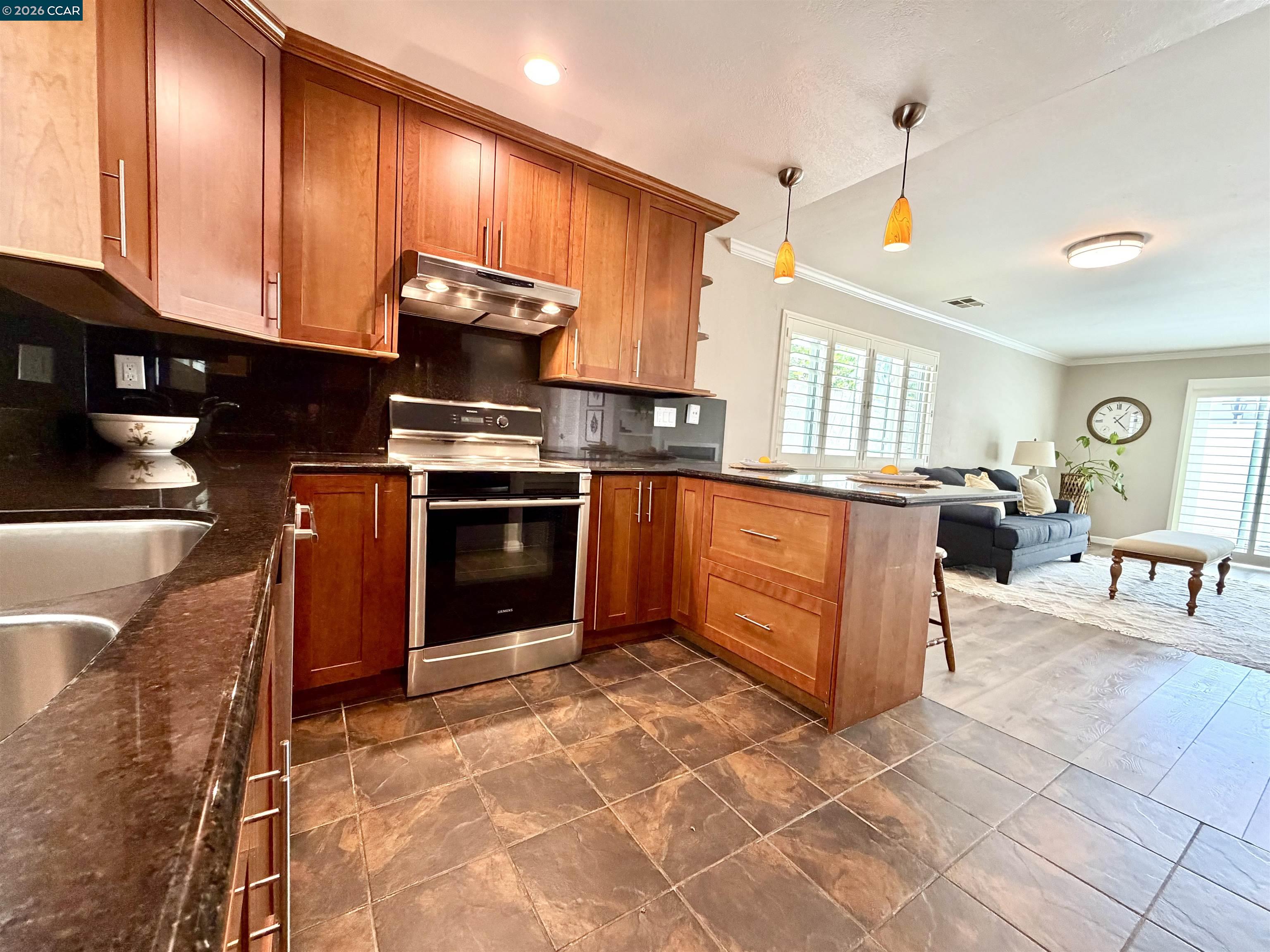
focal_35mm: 14
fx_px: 514
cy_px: 476
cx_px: 635
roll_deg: -2.4
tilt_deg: -4.9
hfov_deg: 102.1
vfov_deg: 85.7
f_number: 2.2
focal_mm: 2.22
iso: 320
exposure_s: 1/60
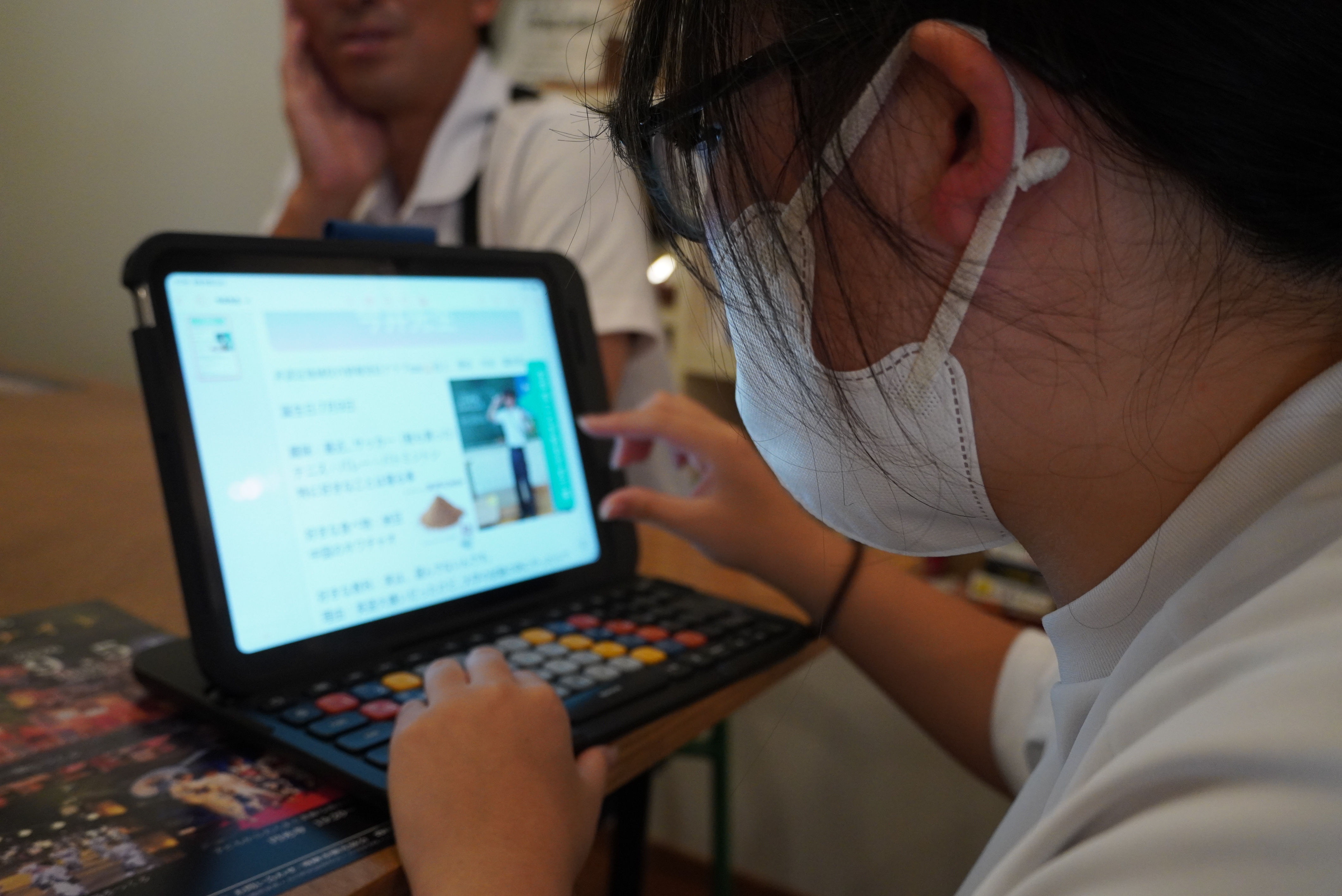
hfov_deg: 57.2
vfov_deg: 40.0
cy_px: 448
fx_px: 1231
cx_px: 671
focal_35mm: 33
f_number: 4
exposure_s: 1/160
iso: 1600
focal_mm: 22
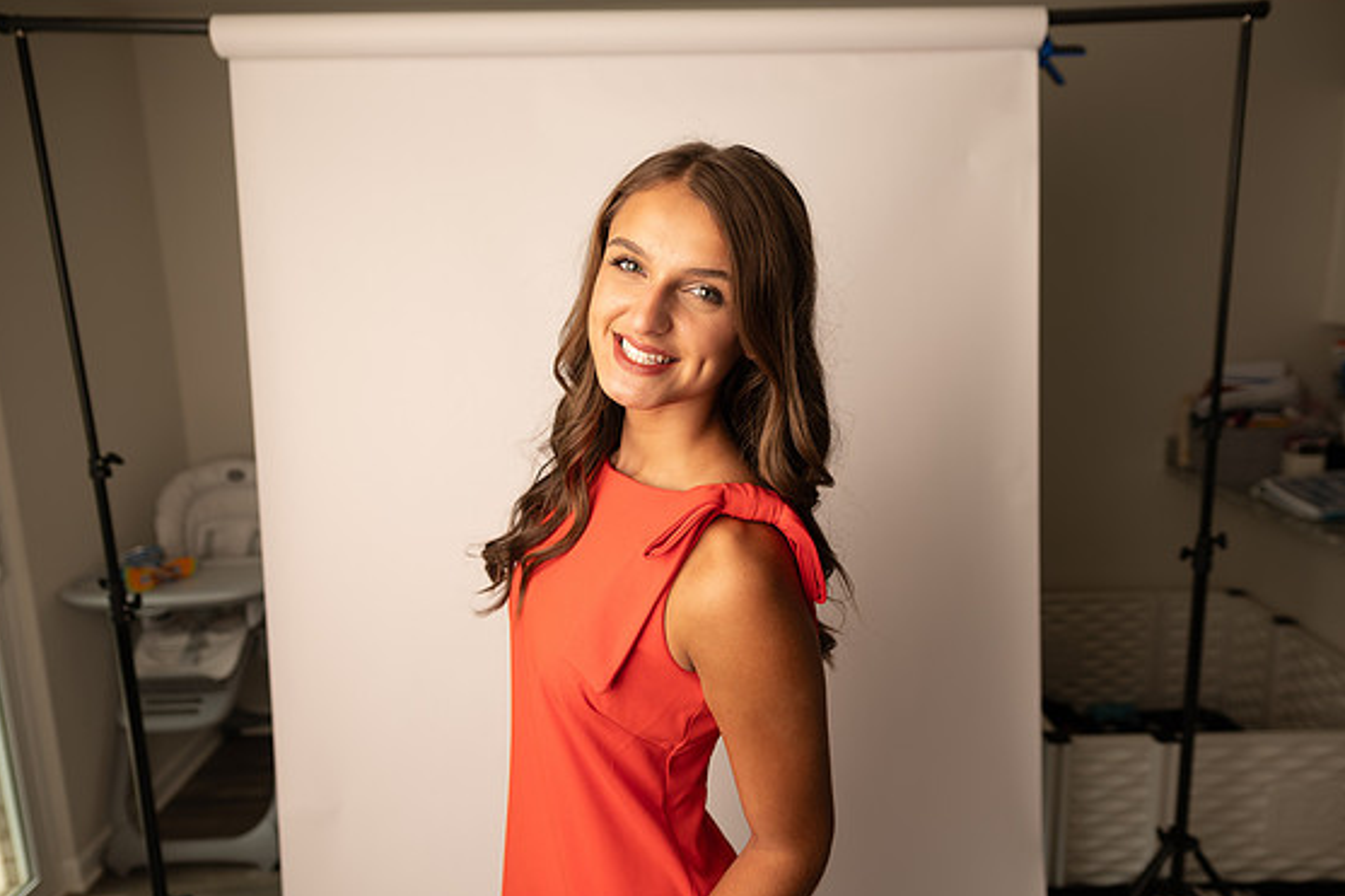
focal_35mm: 25
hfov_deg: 71.5
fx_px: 934
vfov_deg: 51.3
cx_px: 686
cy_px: 450
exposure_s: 1/160
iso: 100
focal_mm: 24
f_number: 3.2
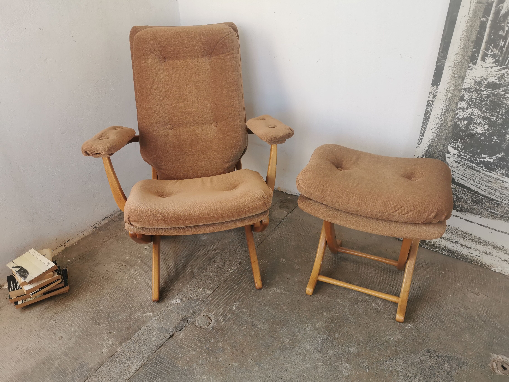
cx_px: 254
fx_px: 397
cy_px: 191
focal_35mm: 27
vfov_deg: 51.4
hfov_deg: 65.3
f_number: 1.6
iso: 50
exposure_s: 1/100
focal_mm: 5.56
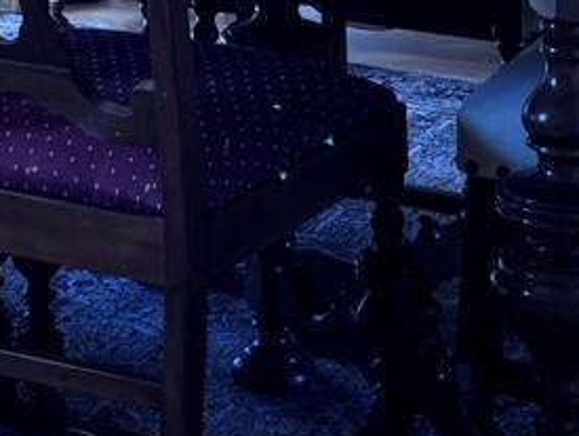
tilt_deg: -1.0
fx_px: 2529
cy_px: -613
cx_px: 200
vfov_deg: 8.9
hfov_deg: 13.0
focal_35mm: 151
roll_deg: -0.5
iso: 80
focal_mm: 5.96
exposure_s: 1/120
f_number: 1.6
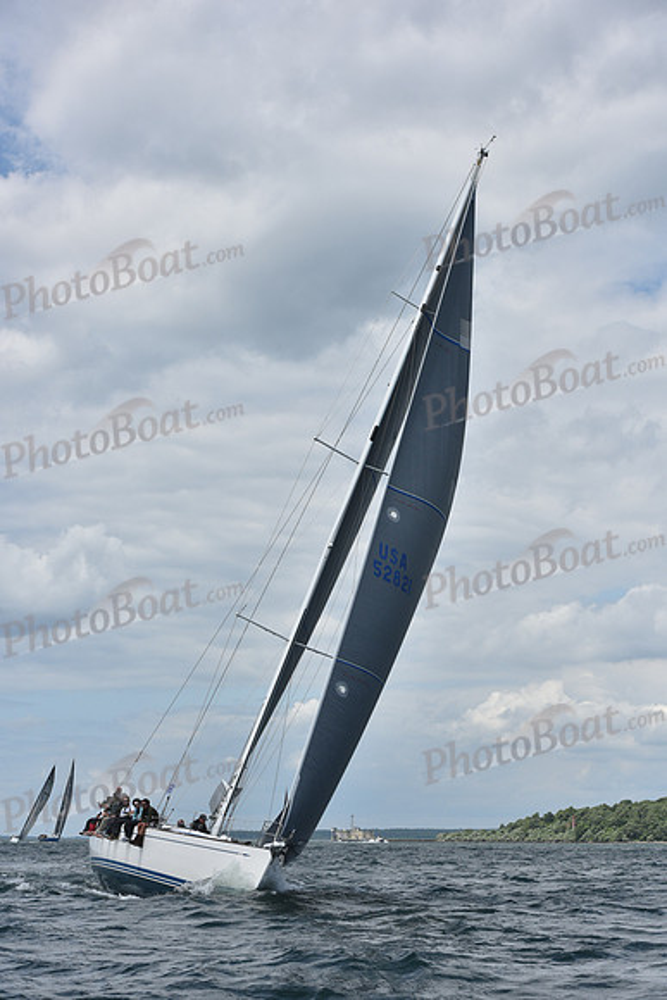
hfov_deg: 19.5
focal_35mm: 70
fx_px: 1944
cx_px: 334
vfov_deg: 28.8
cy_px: 500
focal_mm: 70
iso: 250
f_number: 8
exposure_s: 1/1250
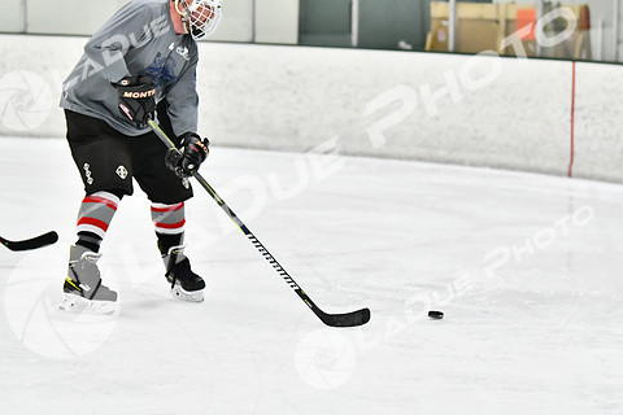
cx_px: 292
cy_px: 168
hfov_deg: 10.1
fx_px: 3513
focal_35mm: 203
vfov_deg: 6.8
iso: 5000
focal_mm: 112
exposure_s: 1/1250
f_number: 2.8
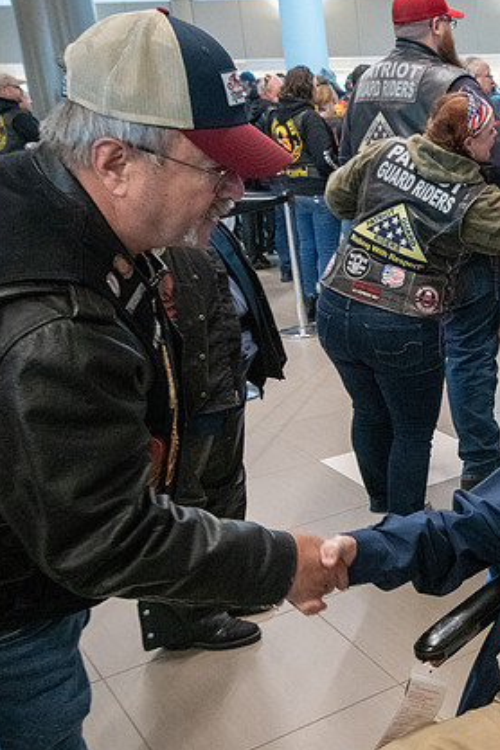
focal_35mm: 47
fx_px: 979
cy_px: 397
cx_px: 604
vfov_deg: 41.9
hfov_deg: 25.6
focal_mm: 24
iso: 8000
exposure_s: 1/80
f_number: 7.1
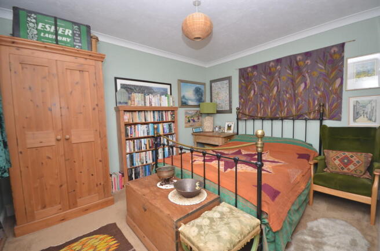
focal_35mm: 15
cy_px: 126
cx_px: 190
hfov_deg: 100.5
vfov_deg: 77.0
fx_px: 158
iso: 100
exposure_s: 1/60
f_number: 4
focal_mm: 10
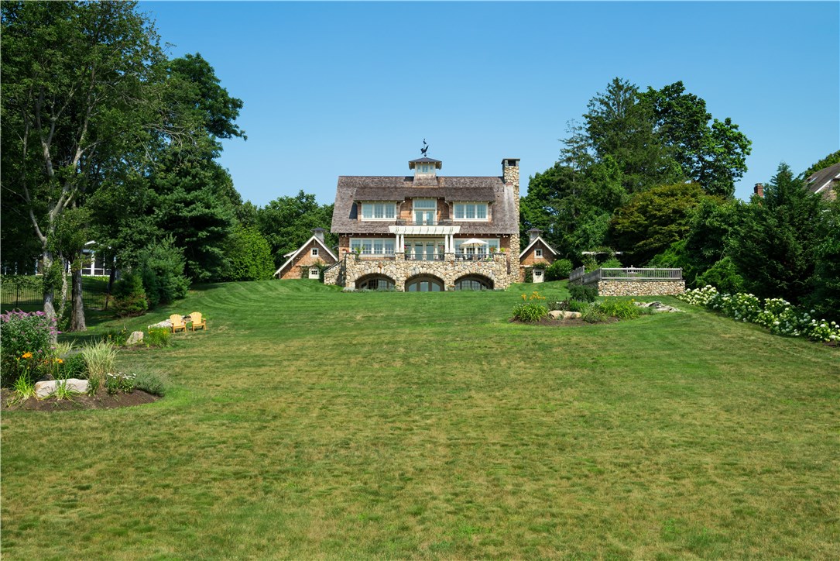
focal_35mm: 36
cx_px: 420
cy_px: 280
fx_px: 840
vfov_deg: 36.9
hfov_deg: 53.1
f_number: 16
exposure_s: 1/250
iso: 400
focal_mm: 36
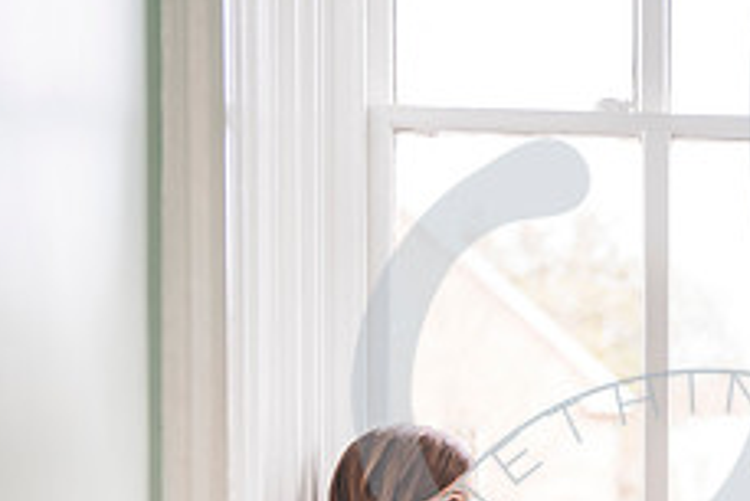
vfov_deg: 10.8
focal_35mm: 127
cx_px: 871
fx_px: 2647
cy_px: 431
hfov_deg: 15.6
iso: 100
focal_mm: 50
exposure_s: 1/125
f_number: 2.8
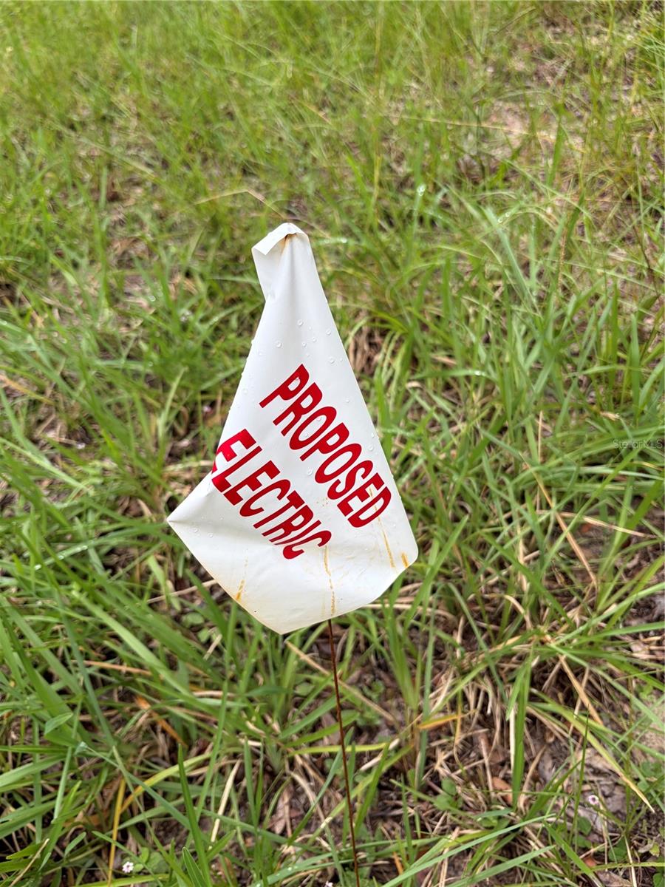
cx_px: 332
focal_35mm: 26
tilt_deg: -42.7
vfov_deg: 67.3
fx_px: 666
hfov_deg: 53.1
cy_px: 444
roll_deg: +7.5
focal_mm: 5.96
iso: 40
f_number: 1.6
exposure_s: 1/259
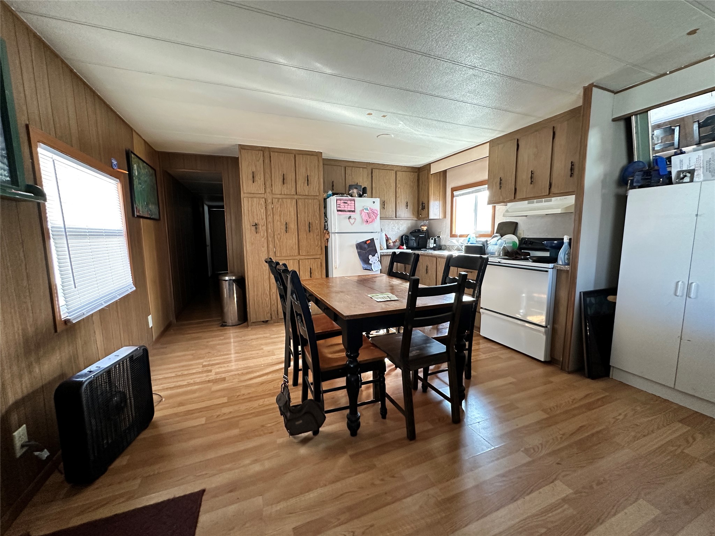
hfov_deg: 102.1
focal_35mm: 14
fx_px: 289
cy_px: 268
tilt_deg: -6.6
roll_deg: +0.9
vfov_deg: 85.7
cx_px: 358
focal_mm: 2.22
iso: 400
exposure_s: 1/60
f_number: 2.2
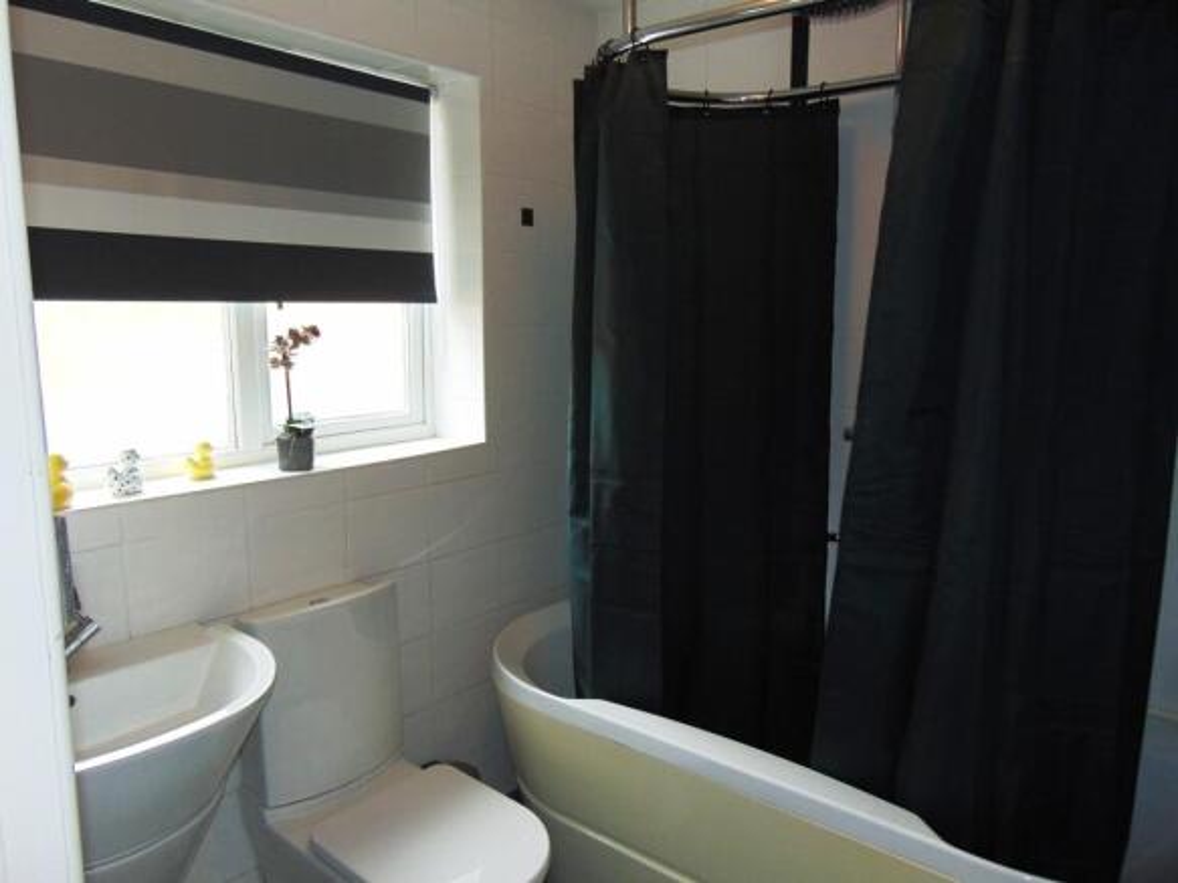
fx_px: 851
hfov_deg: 69.4
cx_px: 589
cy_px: 442
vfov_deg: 54.9
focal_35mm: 25
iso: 80
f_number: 3
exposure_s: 1/30
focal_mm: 4.5
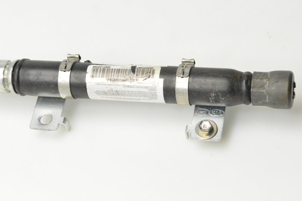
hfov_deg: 20.7
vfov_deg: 13.9
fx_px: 827
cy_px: 99
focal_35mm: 99
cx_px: 161
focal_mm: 55
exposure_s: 1/500
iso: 6400
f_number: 11
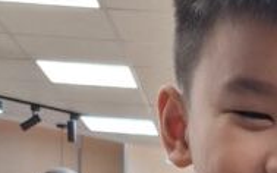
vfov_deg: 9.2
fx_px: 974
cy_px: 400
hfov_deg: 15.8
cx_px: 287
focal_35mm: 129
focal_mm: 5.54
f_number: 1.8
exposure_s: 1/100
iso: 200
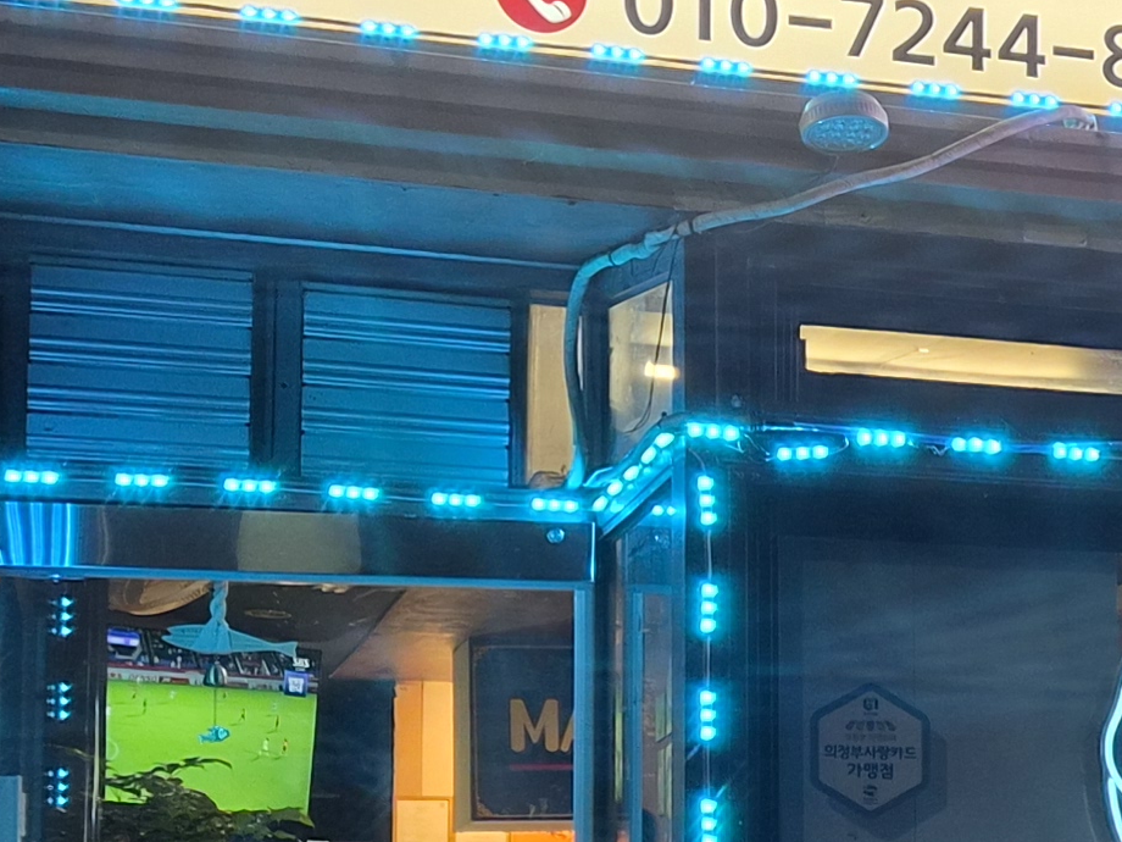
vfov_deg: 14.6
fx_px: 3241
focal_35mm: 100
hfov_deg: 18.3
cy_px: 794
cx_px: 1457
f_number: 1.8
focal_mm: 5.4
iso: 100
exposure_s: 1/55
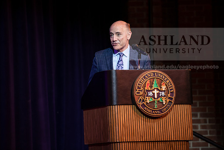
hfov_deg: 10.2
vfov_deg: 6.8
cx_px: 112
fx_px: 1251
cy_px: 75
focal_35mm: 201
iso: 1250
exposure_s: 1/200
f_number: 3.2
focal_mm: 200
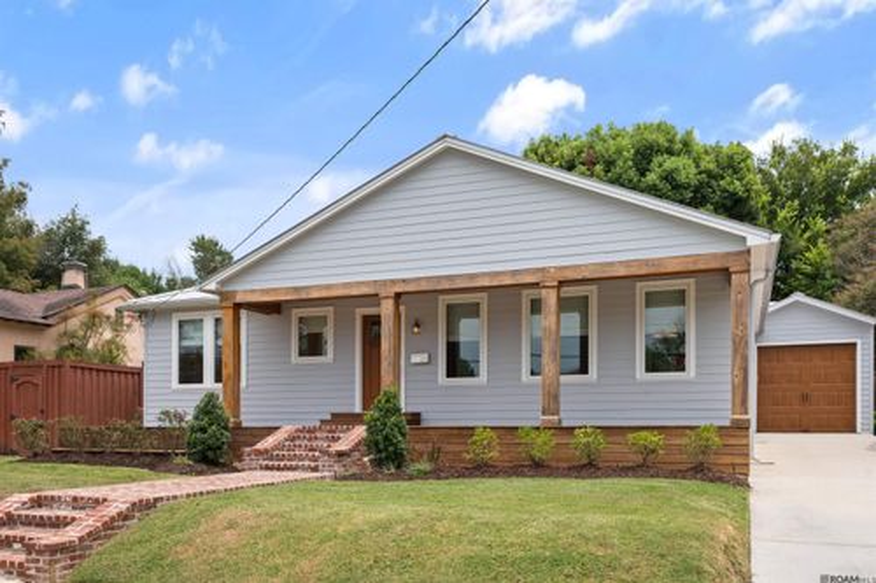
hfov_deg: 61.9
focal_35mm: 30
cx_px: 438
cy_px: 292
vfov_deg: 43.6
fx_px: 730
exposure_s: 1/160
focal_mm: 30
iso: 200
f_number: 10
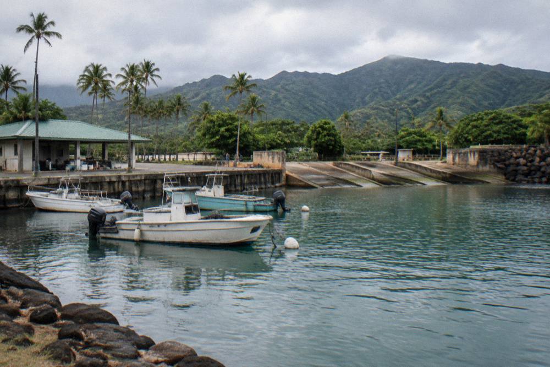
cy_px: 184
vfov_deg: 21.2
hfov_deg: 31.4
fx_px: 977
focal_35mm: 64
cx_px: 275
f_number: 9
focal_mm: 64
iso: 200
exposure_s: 1/125
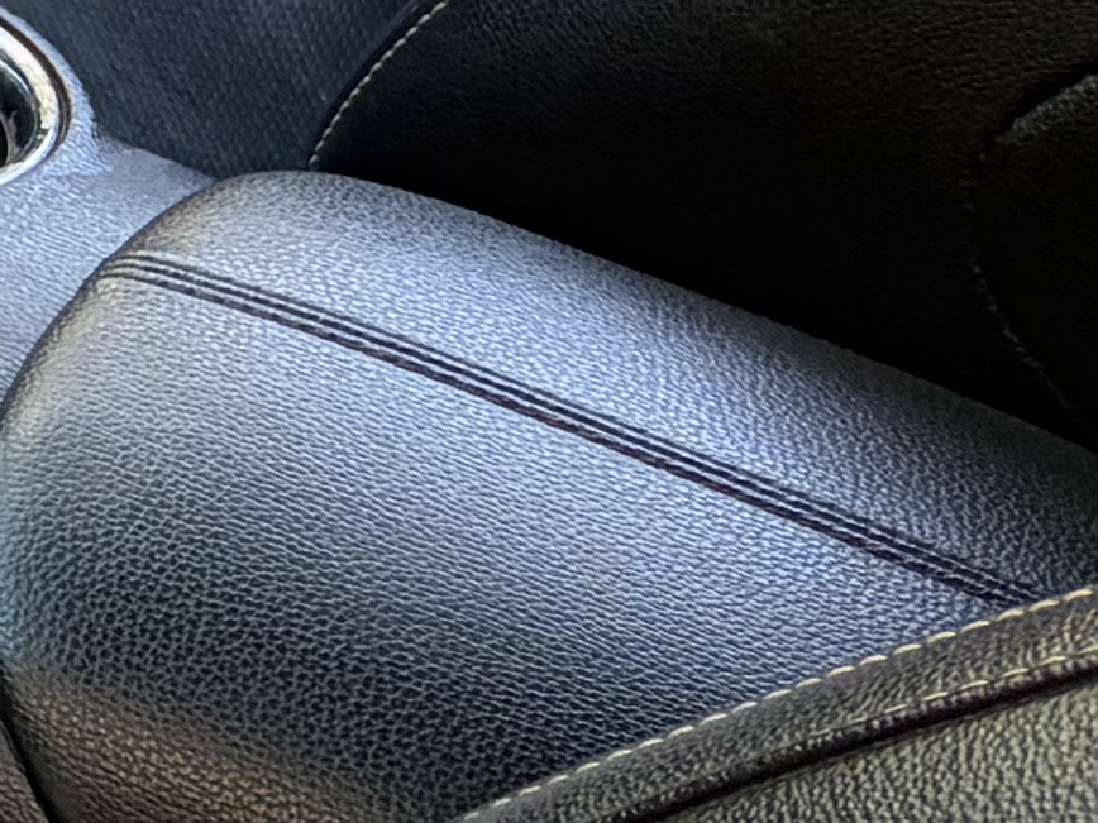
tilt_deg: -27.8
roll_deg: -0.3
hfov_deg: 9.2
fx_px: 5424
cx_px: -2230
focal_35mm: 171
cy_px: -434
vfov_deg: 8.5
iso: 125
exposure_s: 1/152
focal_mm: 5.96
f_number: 1.6
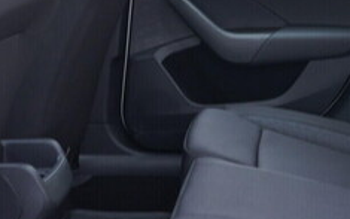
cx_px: 287
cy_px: -10
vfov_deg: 14.9
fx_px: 821
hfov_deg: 23.7
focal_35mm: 86
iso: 250
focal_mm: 24
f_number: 2.8
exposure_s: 1/40
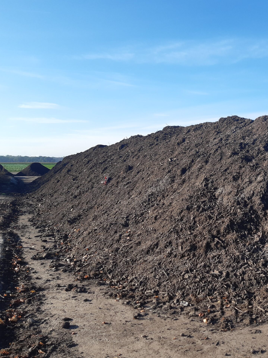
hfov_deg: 38.8
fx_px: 361
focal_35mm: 35
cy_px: 180
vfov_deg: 52.6
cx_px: 221
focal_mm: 3.92
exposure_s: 1/1199
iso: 40
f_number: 1.7
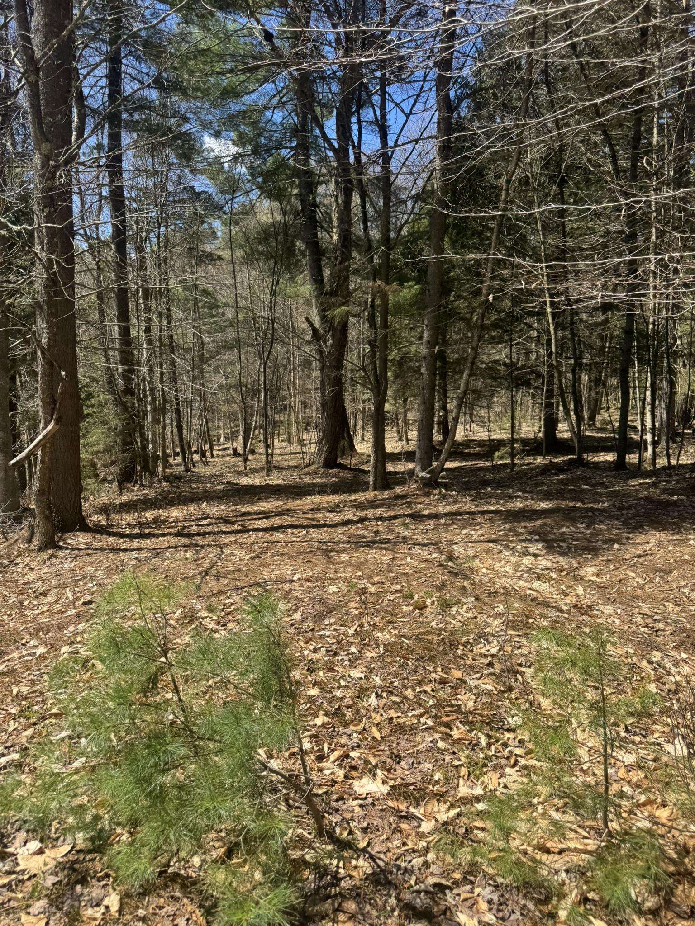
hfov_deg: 56.8
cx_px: 348
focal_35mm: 24
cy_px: 463
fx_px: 642
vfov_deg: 71.6
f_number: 1.78
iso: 80
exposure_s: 1/1980
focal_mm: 6.76
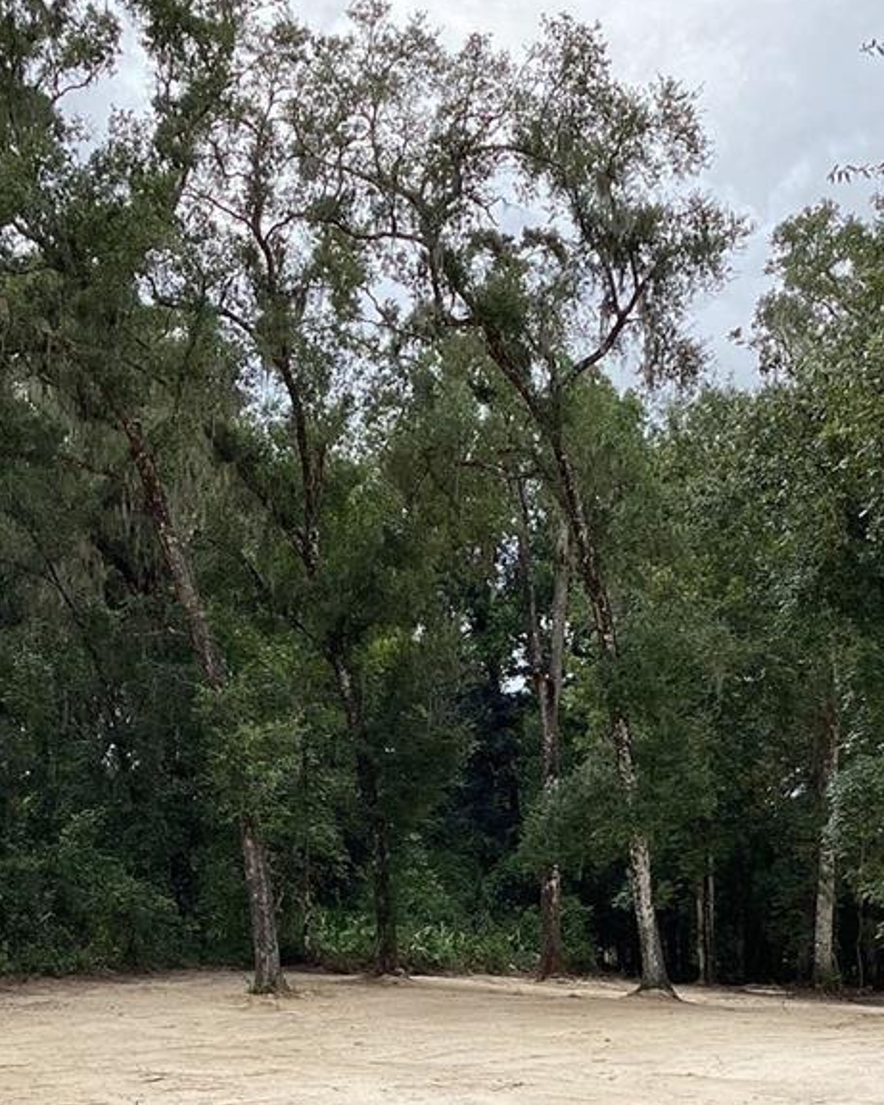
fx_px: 2060
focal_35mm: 63
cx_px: 462
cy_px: 925
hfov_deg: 24.2
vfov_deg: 29.2
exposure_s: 1/646
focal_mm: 3.3
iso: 25
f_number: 2.4
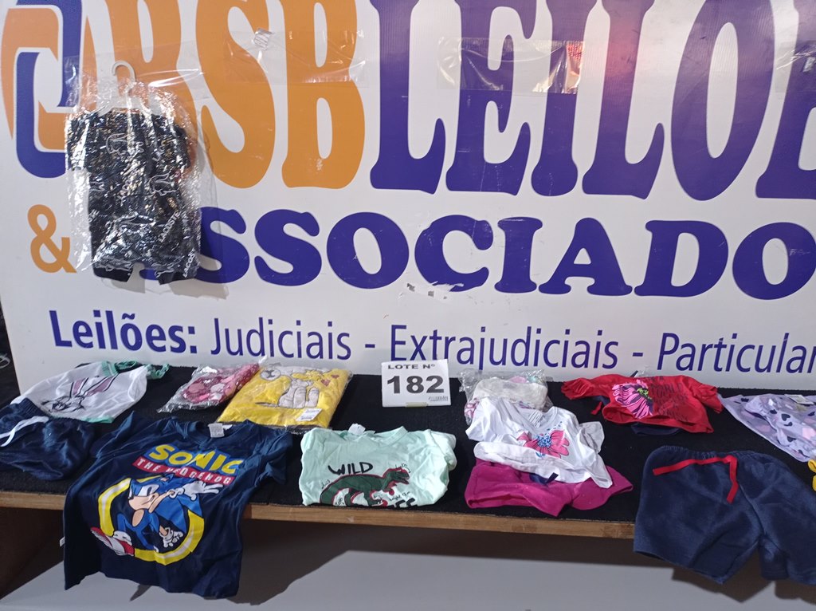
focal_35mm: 28
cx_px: 408
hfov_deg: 63.5
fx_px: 659
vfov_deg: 49.7
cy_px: 306
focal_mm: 4.7
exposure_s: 1/30
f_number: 1.79
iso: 448
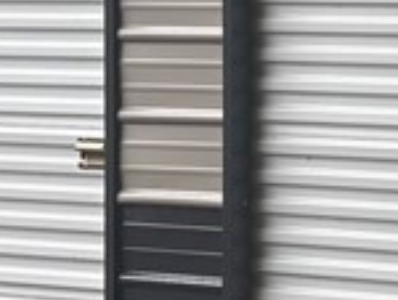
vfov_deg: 8.4
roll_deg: +1.2
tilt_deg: -1.2
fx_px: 2038
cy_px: -13
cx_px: 448
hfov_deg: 11.0
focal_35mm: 177
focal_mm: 5.96
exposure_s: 1/144
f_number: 1.6
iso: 32
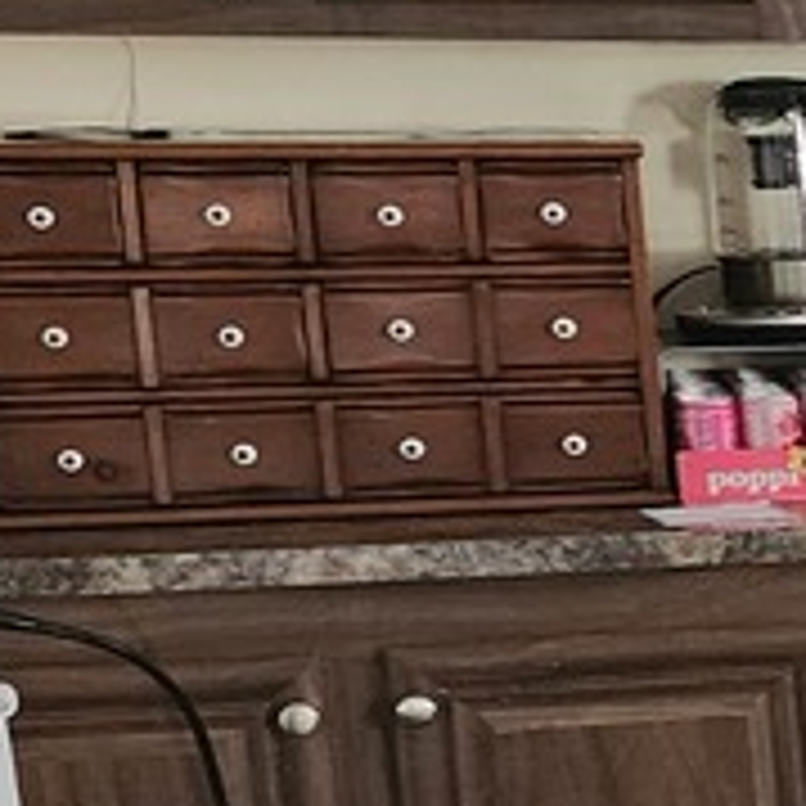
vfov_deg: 10.5
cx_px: 2706
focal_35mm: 164
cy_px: 856
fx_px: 4320
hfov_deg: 8.3
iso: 640
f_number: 1.8
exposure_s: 1/40
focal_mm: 6.4
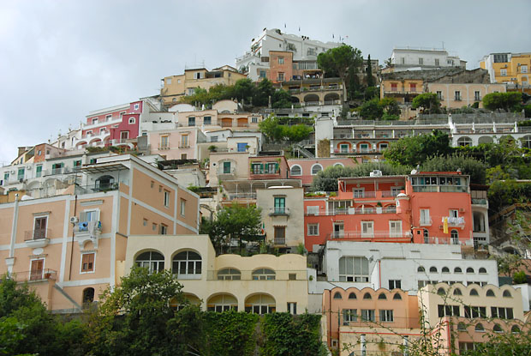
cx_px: 266
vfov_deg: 20.7
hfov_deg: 30.5
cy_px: 178
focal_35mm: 66
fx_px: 975
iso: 160
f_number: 6.3
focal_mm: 44
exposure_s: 1/400
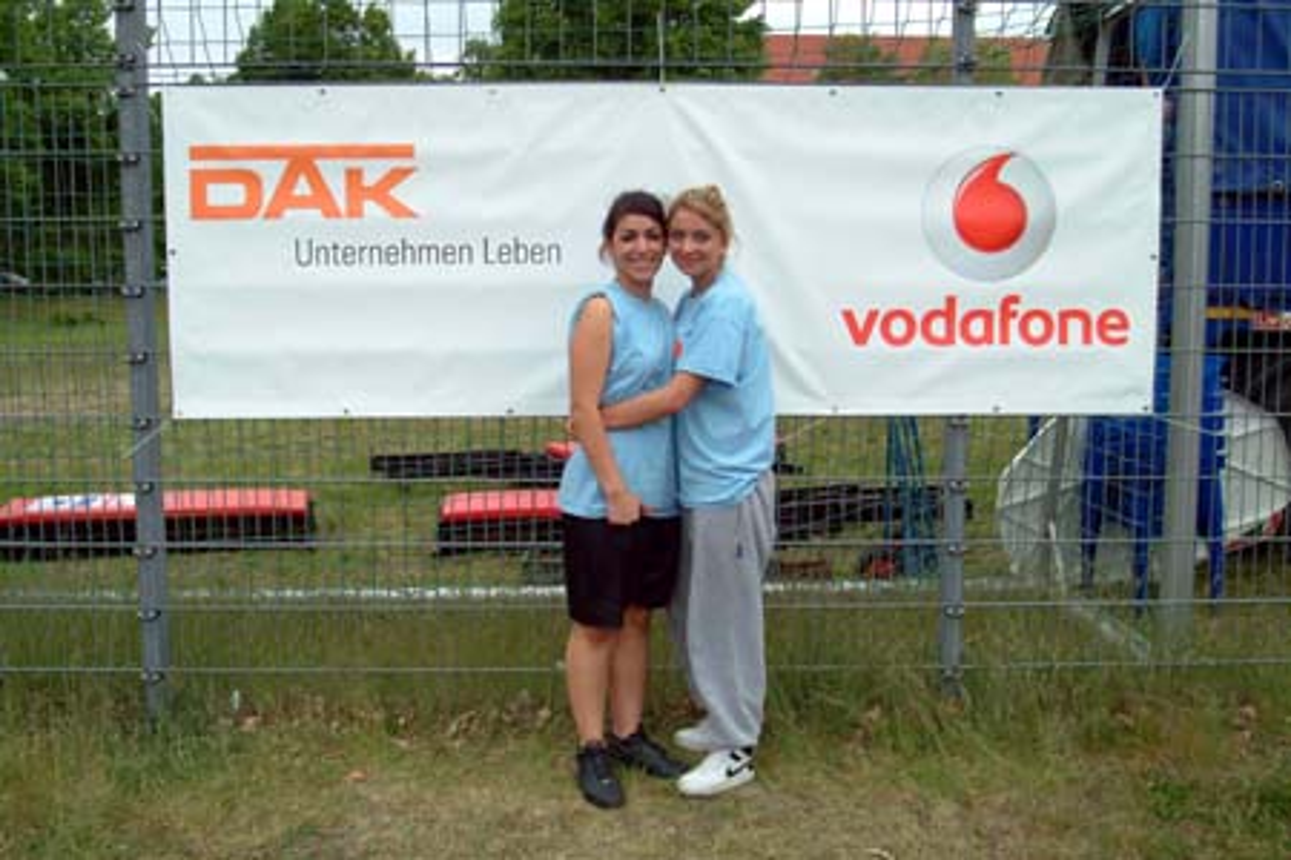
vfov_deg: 36.9
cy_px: 430
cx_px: 646
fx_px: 1291
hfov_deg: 53.1
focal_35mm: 36
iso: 400
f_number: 9.5
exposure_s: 1/350
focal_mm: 24
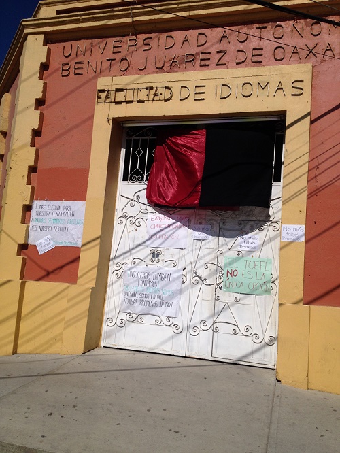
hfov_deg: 40.7
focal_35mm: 35
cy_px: 226
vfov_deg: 52.6
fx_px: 458
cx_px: 170
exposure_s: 1/6944
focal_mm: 4.28
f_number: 2.4
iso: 50
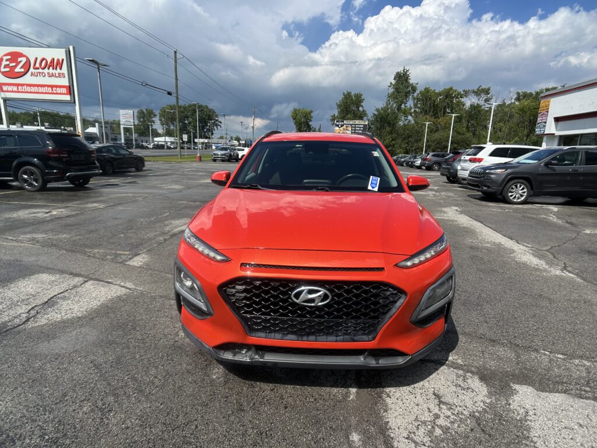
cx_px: 298
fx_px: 448
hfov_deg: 67.3
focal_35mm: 26
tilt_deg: -13.3
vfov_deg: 53.1
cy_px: 224
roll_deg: -1.8
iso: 50
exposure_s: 1/3968
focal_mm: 5.7
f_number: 1.5
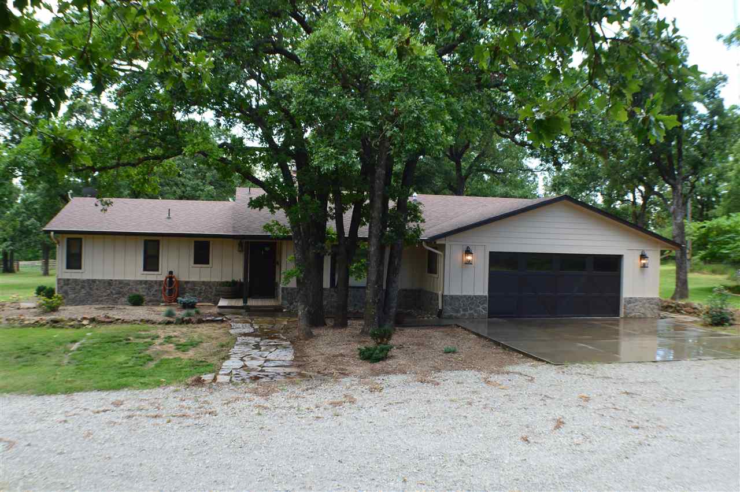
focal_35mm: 42
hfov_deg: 46.4
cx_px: 370
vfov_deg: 31.8
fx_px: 863
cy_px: 246
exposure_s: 1/125
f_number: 9
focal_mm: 28
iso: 400
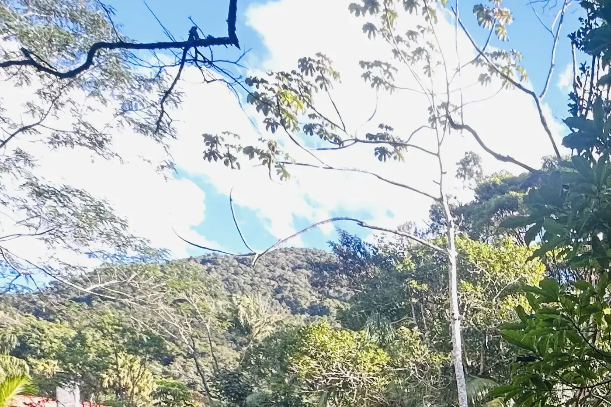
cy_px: 642
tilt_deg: -0.4
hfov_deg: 37.4
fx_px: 713
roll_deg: -0.7
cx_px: 699
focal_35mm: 42
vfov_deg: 23.8
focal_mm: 2.22
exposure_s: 1/99
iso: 50
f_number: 2.2
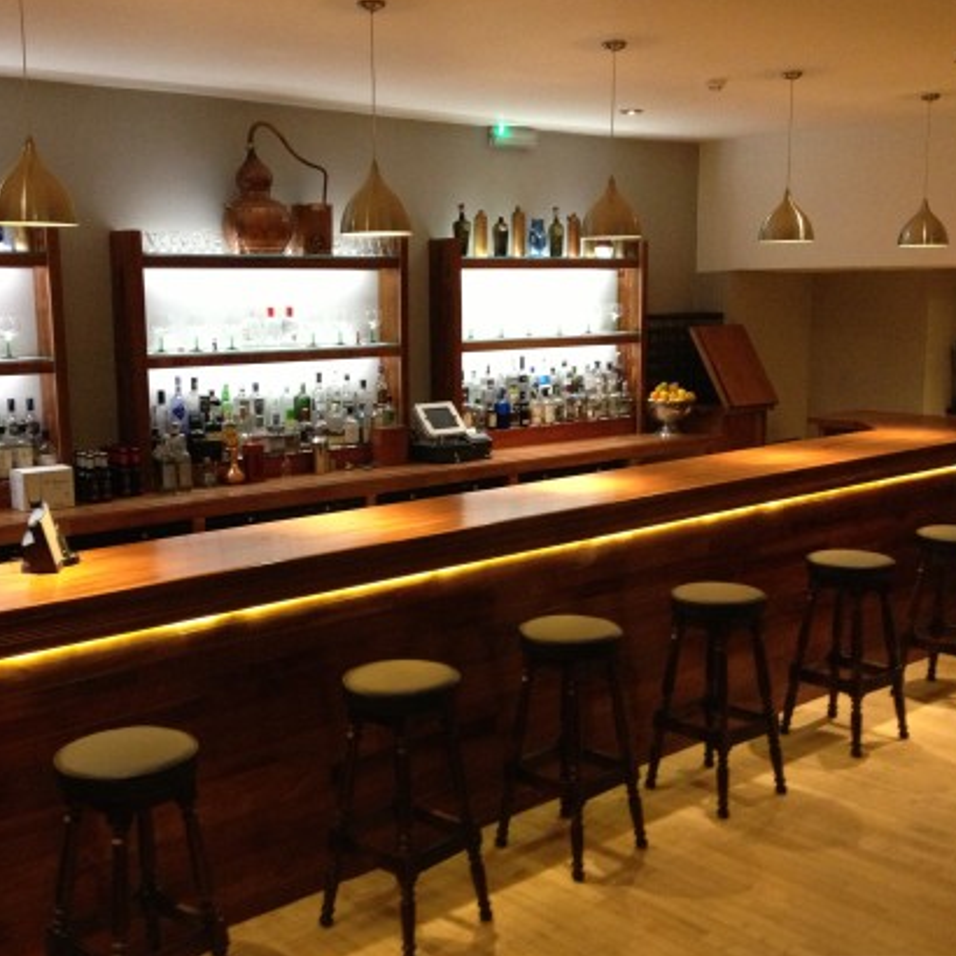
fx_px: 1344
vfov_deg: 39.2
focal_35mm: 43
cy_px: 486
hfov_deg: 39.1
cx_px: 422
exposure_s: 1/20
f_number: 2.4
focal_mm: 4.28
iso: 400
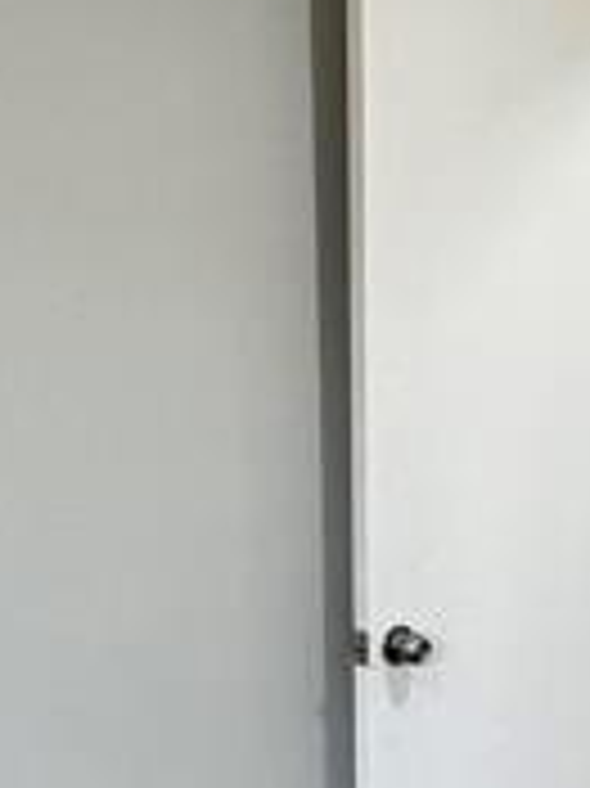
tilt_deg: -15.0
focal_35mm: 82
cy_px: 716
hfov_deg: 17.9
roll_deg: +0.1
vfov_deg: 23.2
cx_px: 410
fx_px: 1866
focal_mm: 2.22
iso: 200
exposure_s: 1/120
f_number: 2.2
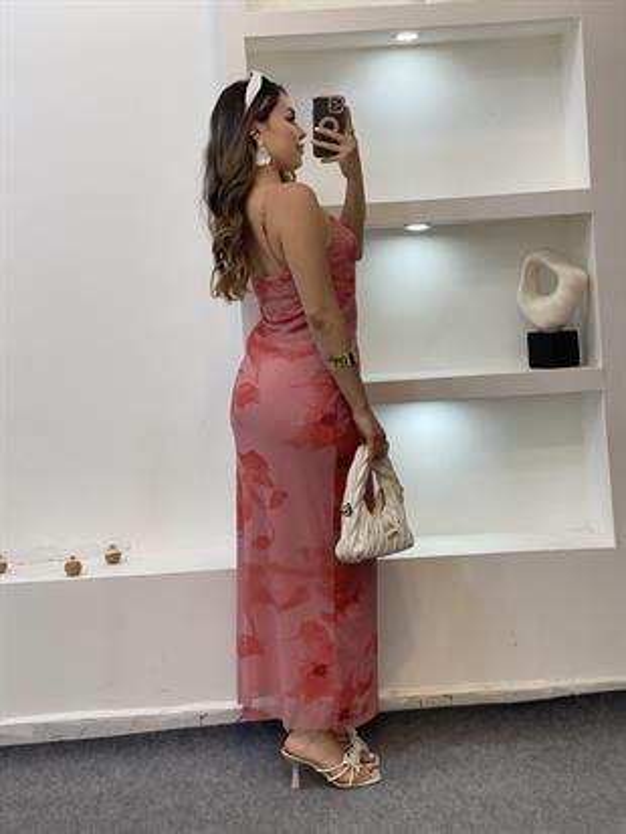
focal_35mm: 52
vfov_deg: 36.8
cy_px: 417
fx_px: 1253
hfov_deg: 28.0
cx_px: 313
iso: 64
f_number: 2
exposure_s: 1/100
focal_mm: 6
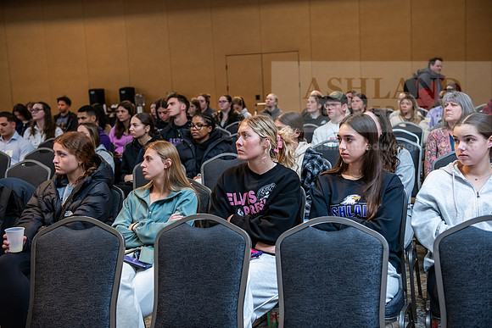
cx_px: 246
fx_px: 683
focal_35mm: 50
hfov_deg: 39.6
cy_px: 164
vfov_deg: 27.0
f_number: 3.5
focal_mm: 50
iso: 1250
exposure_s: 1/125
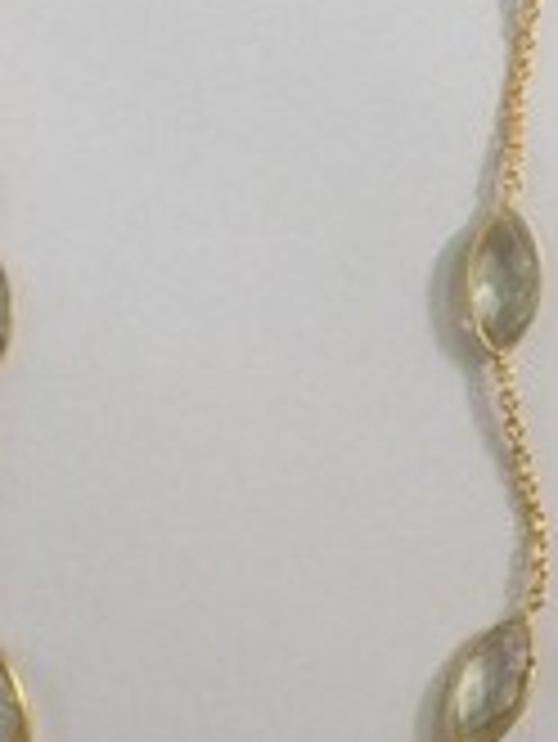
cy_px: 270
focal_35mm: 106
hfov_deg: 14.0
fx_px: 2275
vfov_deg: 18.5
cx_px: 196
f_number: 2.4
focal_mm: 4.28
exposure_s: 1/20
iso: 50
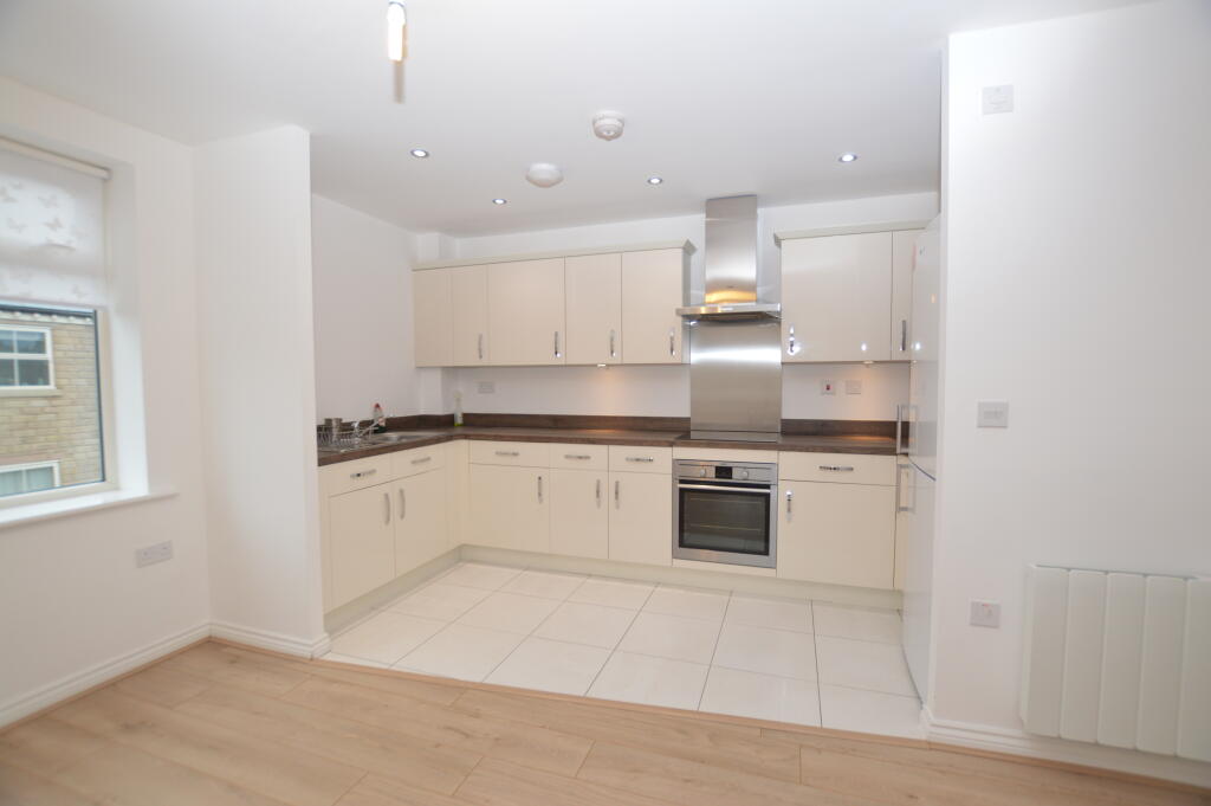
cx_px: 606
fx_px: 504
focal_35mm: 15
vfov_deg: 77.2
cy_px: 403
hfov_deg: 100.4
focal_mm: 10
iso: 400
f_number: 4.5
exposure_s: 1/80
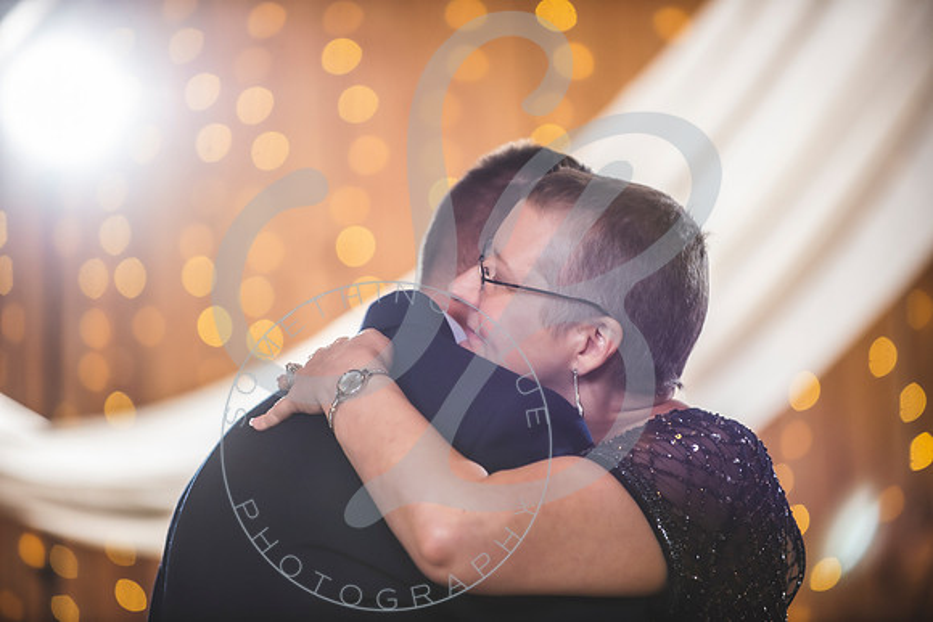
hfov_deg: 10.3
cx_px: 466
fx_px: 5184
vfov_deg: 6.9
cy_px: 311
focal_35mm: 200
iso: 1000
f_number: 2.8
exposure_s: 1/200
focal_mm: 200
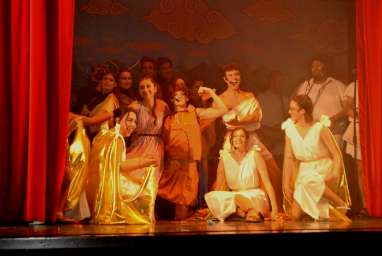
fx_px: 542
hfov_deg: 38.8
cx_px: 191
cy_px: 128
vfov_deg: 26.6
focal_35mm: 51
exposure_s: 1/25
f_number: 5.6
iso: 1600
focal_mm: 34
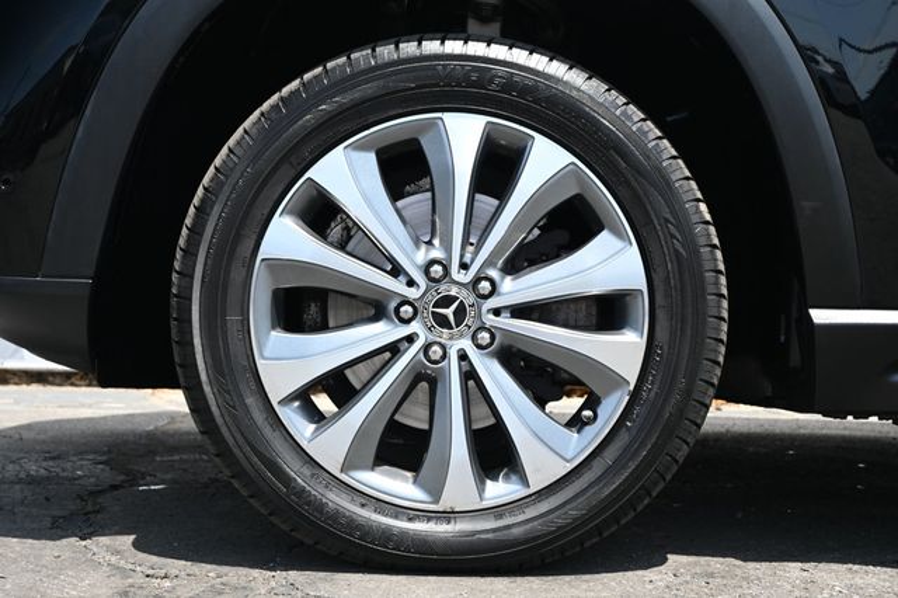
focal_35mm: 58
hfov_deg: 34.2
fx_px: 1458
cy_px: 299
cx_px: 449
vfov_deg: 23.2
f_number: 5.6
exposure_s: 1/250
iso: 220
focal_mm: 39
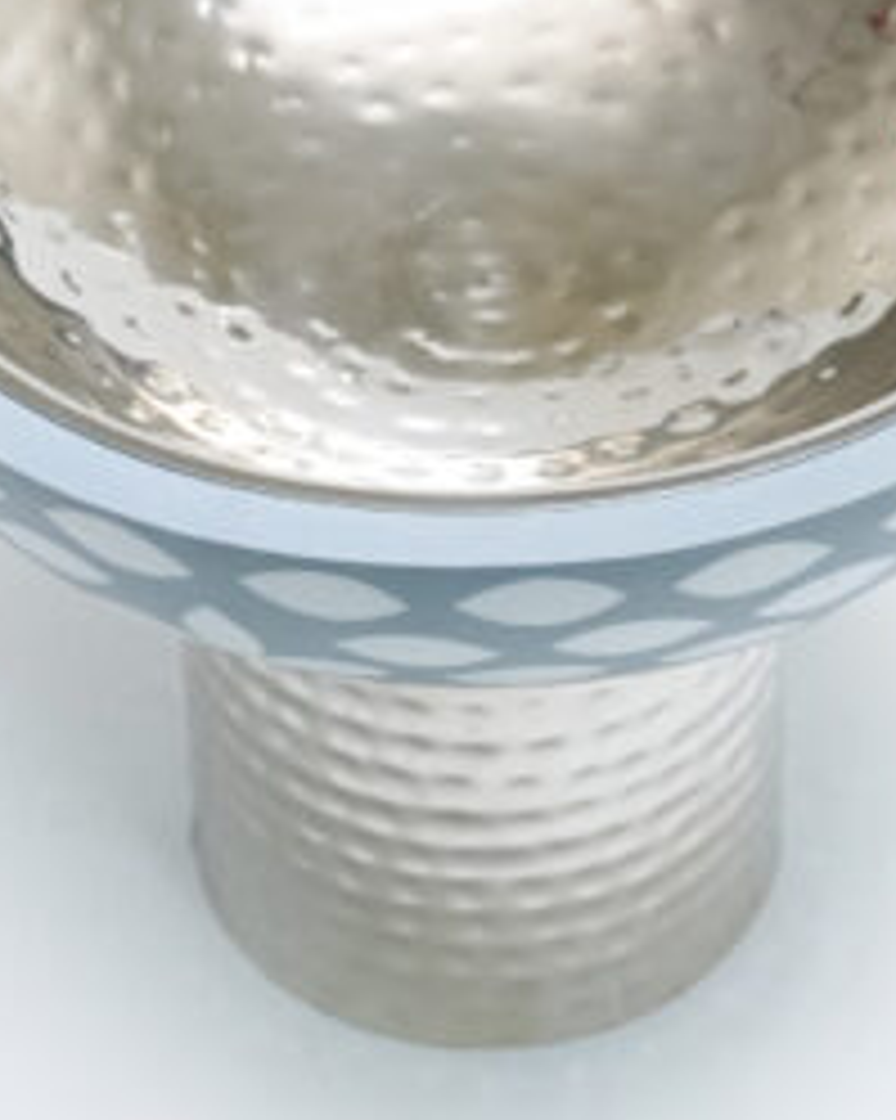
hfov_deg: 9.6
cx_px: 473
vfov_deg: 11.9
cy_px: 196
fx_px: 5340
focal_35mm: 161
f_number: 10
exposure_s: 1/125
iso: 3200
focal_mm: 41
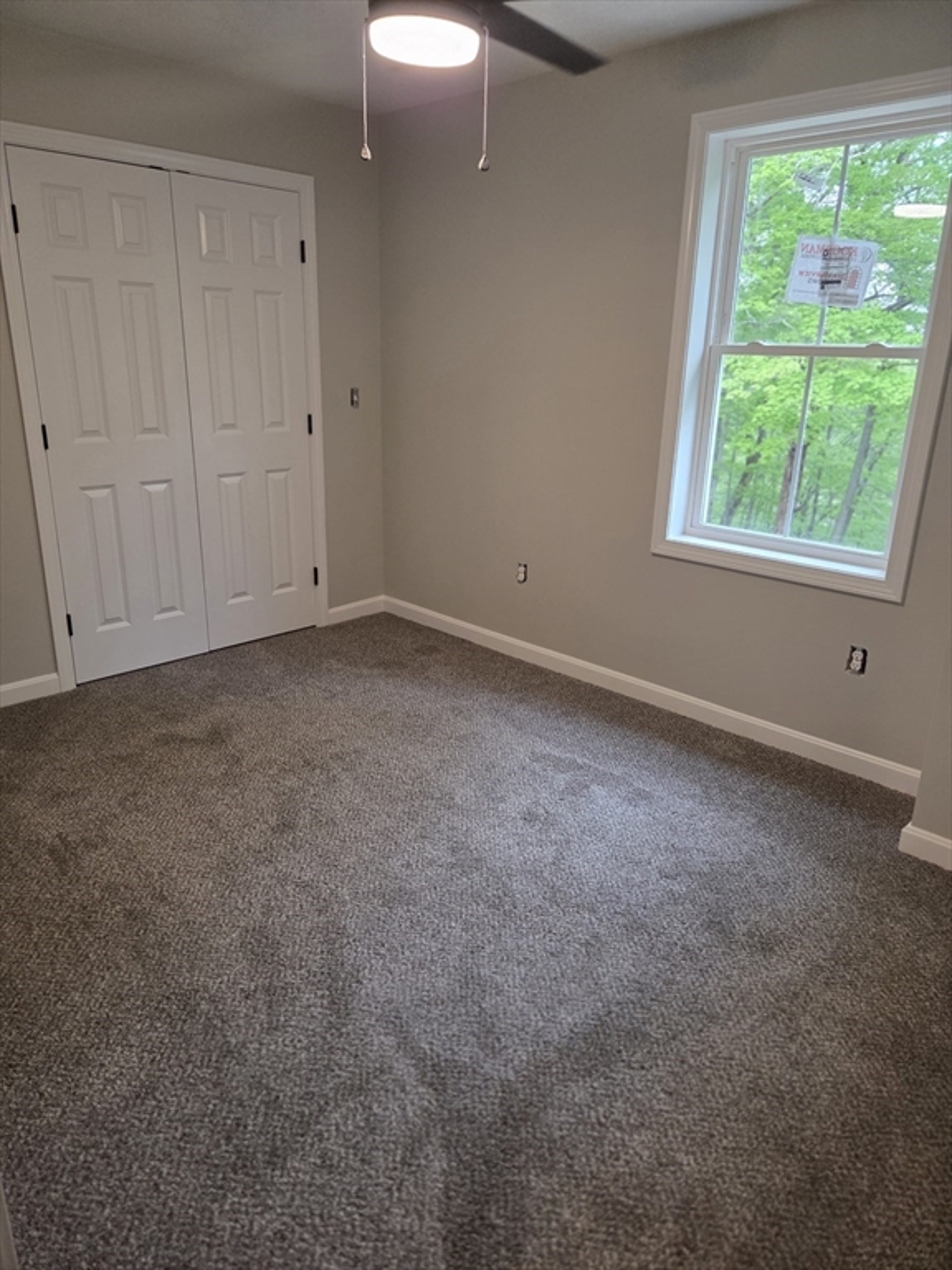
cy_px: 635
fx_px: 843
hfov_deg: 58.9
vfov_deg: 73.9
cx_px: 476
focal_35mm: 23
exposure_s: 1/120
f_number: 1.8
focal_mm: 5.4
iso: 320
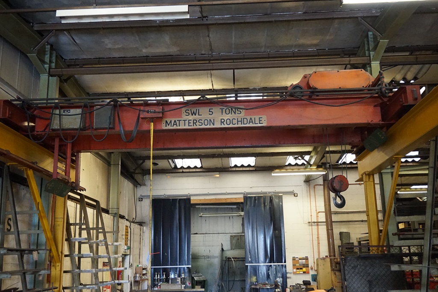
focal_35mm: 38
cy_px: 146
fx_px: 456
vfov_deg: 35.5
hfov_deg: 51.3
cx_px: 219
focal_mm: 25
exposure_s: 1/80
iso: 3200
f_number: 4.5
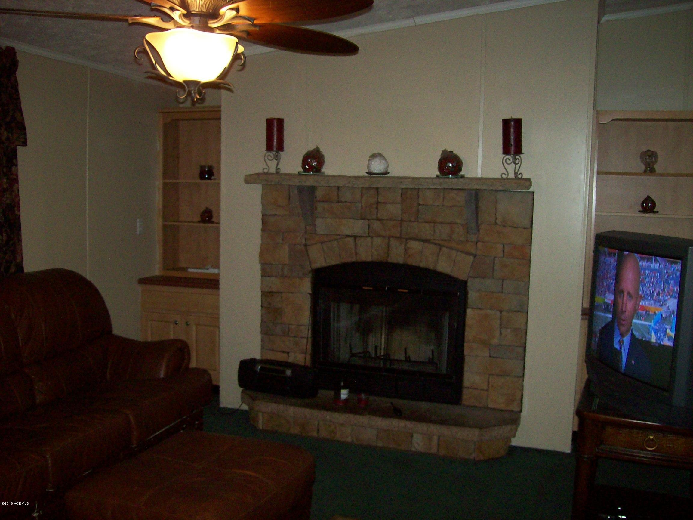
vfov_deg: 39.7
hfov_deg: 51.4
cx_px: 346
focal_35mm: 36
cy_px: 260
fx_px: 721
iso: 140
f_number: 2.7
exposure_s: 1/64
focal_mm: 6
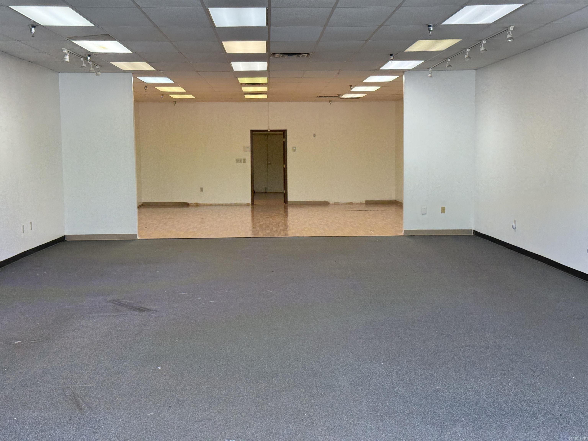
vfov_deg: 30.3
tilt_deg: -4.2
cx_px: 294
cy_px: 220
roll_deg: +0.3
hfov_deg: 39.7
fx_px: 815
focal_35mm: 48
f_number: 1.78
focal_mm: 6.76
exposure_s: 1/229
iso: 125
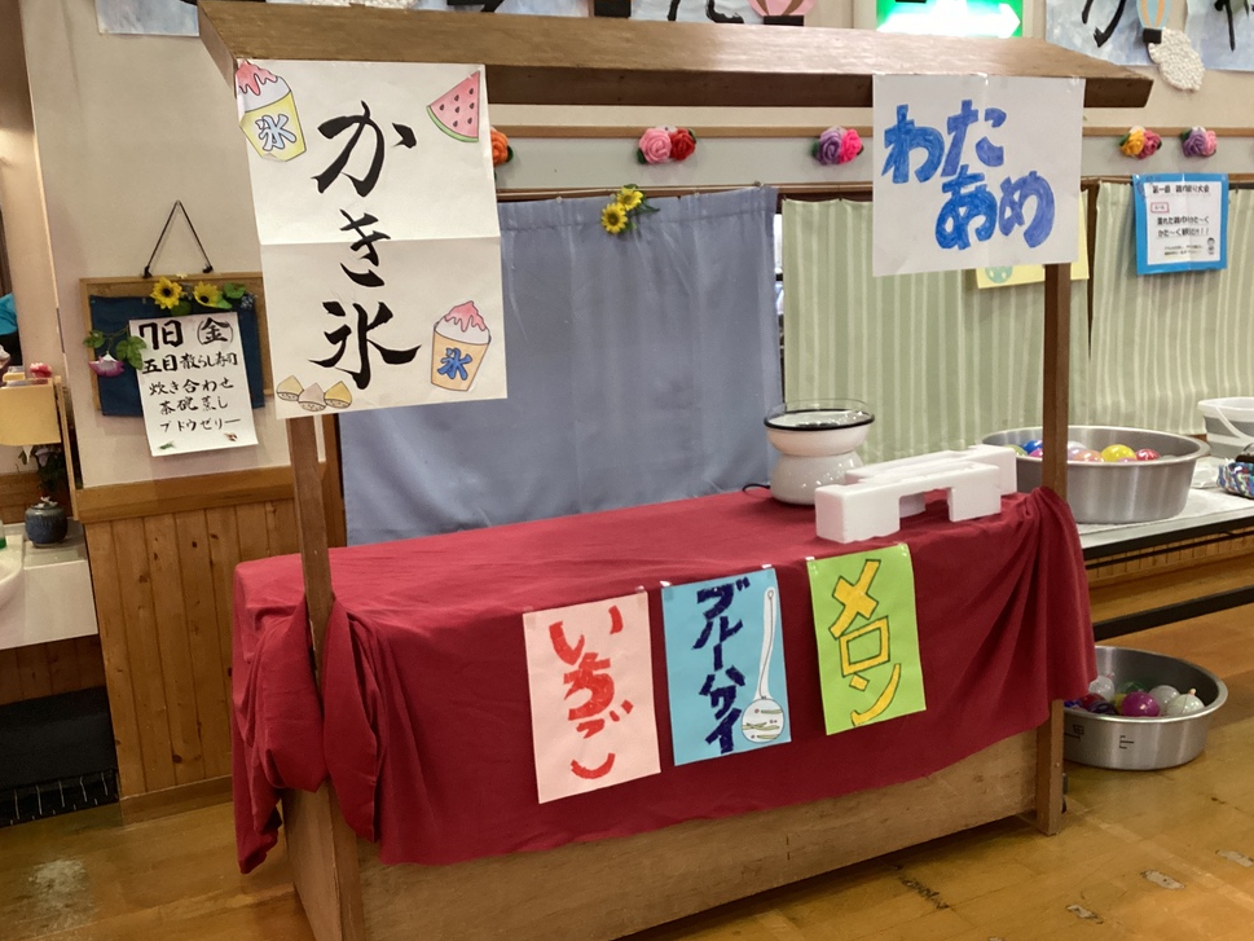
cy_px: 483
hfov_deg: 56.8
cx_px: 633
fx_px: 1159
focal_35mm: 32
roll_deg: +1.8
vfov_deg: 44.2
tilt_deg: -13.9
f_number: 2.4
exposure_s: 1/60
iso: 250
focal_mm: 3.3
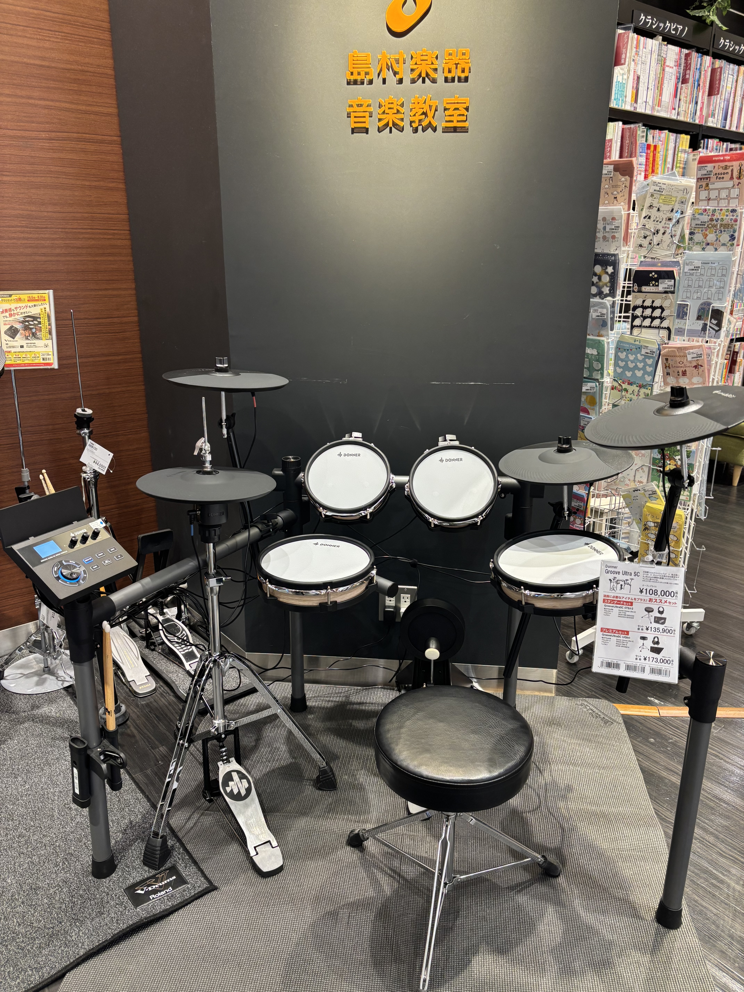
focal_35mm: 26
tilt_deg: -18.0
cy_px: 496
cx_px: 372
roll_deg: -0.2
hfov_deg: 53.1
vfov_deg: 67.3
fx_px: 745
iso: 125
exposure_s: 1/50
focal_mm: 5.96
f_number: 1.6
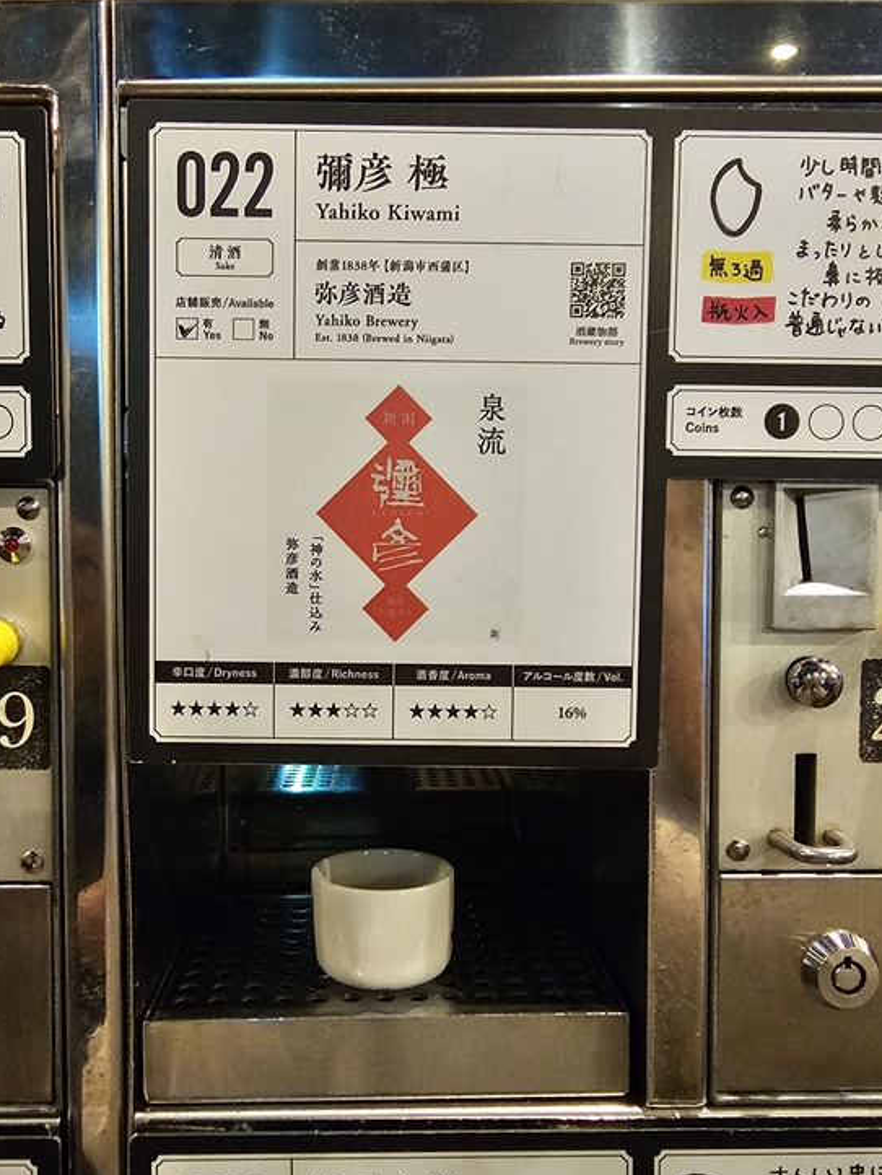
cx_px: 443
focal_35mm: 18
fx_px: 611
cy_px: 594
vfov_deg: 87.7
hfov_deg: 71.6
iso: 640
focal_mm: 2.2
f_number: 2.2
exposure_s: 1/33
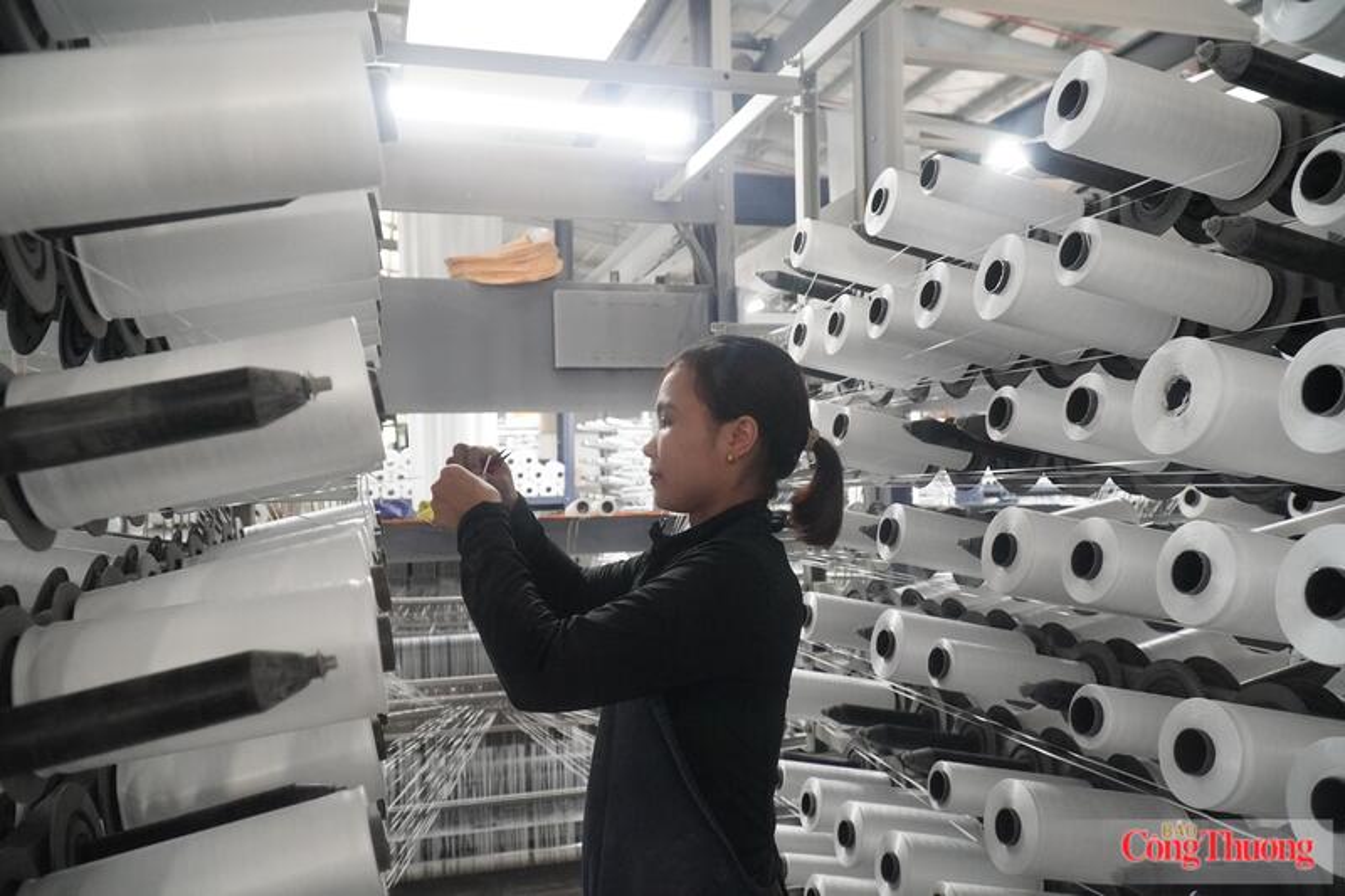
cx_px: 672
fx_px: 1008
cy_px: 448
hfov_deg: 67.4
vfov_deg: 47.9
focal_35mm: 27
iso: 6400
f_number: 4
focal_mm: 18
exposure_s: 1/160
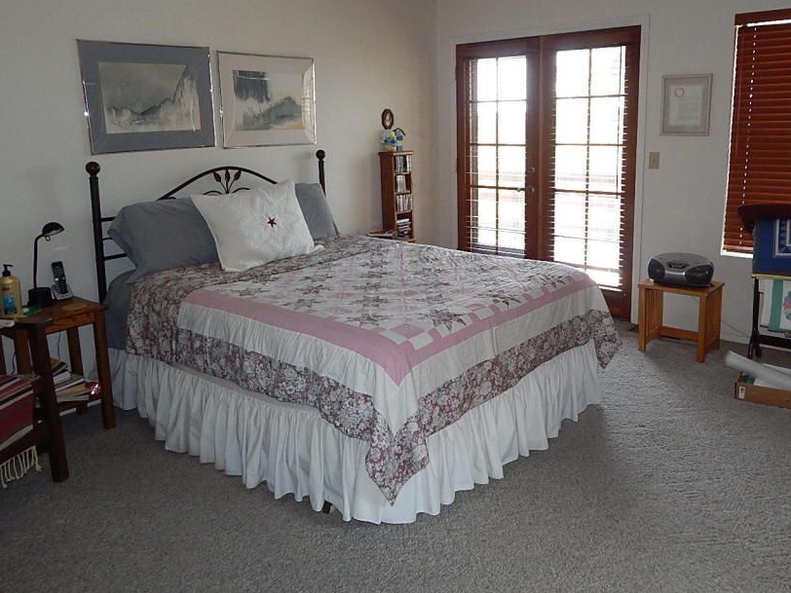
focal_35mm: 29
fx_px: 663
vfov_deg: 47.9
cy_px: 237
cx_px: 441
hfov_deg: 61.5
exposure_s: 1/30
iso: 200
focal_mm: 4
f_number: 3
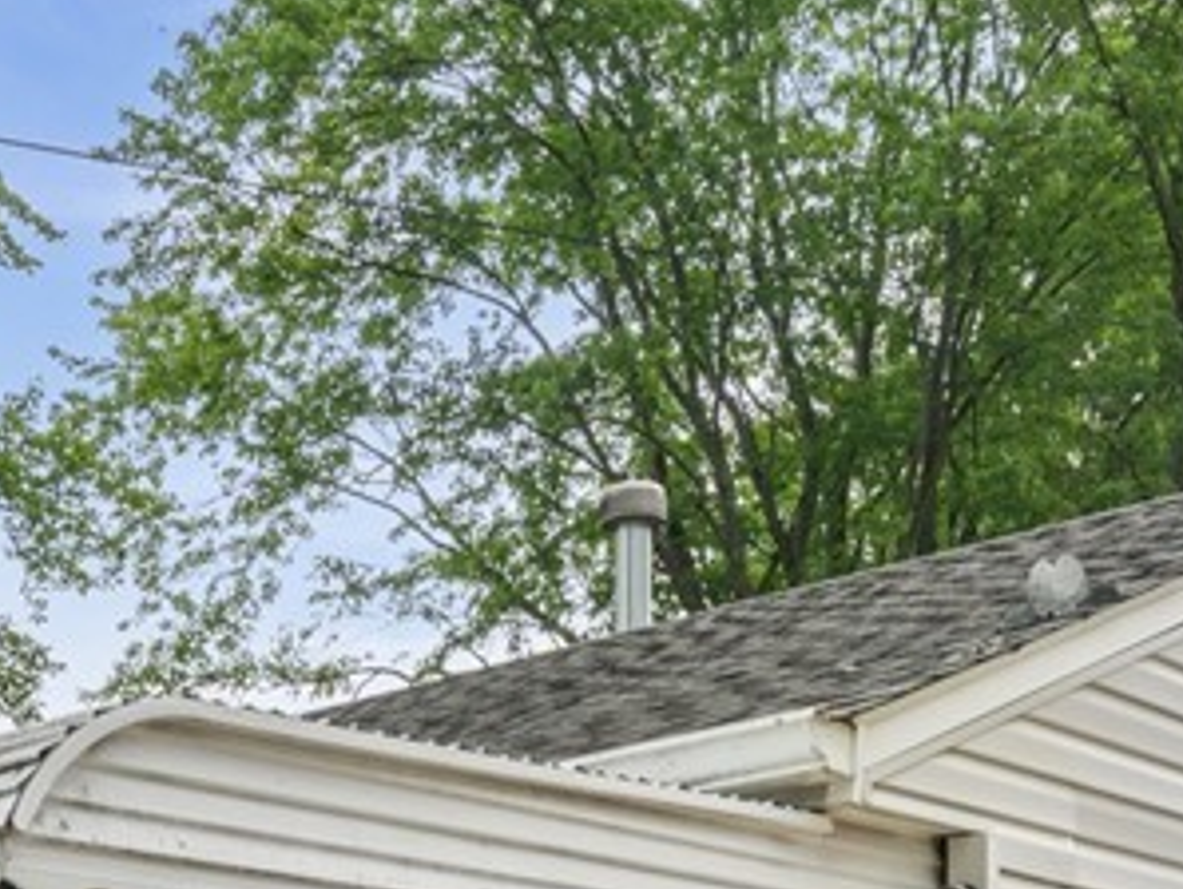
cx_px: 457
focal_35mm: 63
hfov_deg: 30.6
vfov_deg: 20.1
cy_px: 1339
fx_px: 2155
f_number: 9
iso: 250
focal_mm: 18
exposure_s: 1/250
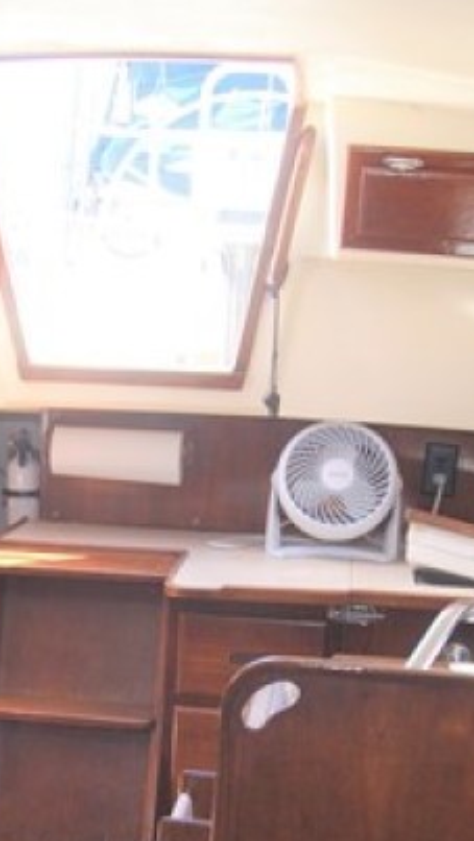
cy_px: 553
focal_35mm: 70
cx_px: 101
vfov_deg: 30.0
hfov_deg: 17.1
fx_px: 1562
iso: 250
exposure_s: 1/80
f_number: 5
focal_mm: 20
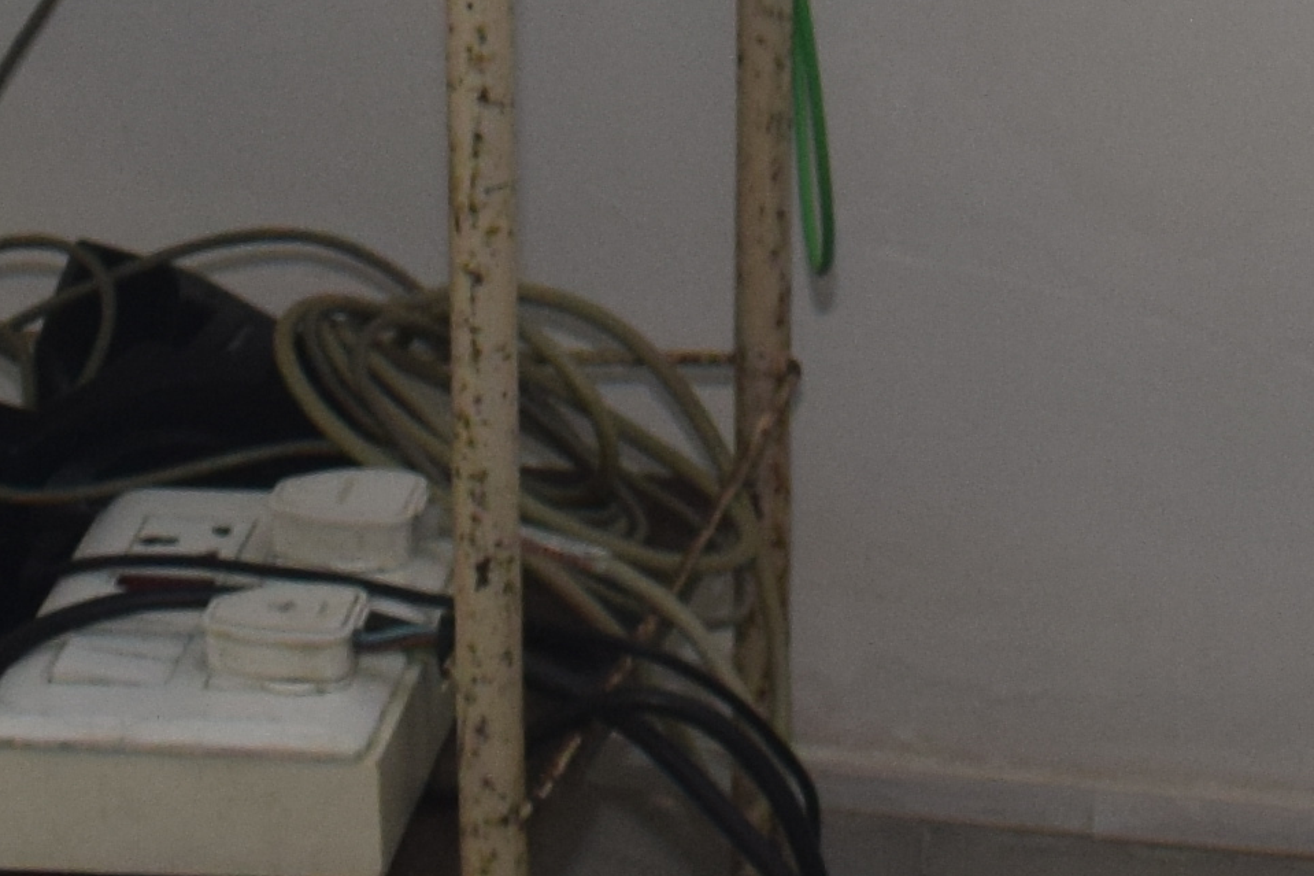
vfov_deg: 7.2
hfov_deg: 12.0
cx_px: 1259
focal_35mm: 169
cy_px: -1759
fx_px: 6167
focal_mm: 18
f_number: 5.6
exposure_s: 1/160
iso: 400
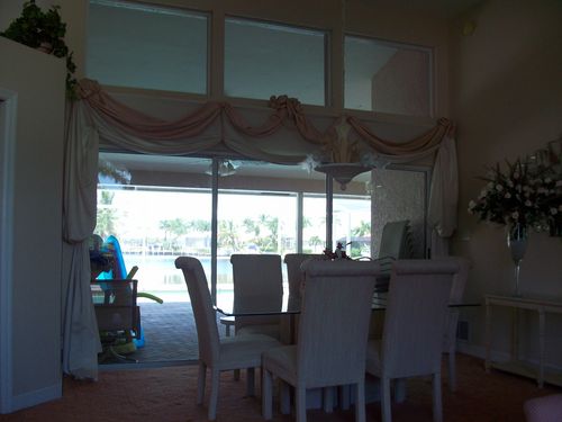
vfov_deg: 41.8
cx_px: 281
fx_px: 552
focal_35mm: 34
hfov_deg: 54.0
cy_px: 211
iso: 80
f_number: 2.8
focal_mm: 5.7
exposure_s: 1/92.5
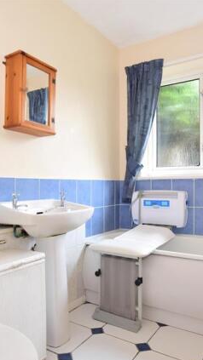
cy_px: 184
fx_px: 257
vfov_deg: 70.2
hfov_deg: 43.2
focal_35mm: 27
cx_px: 102
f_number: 5
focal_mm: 11
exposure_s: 1/60
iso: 250
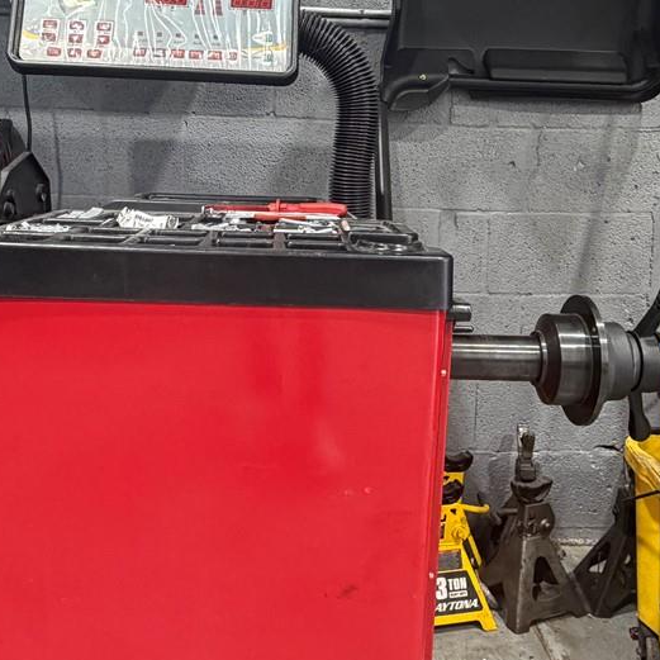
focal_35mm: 38
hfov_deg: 43.8
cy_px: 243
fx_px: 820
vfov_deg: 43.5
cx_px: 307
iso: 320
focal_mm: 2.22
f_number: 2.2
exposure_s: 1/120
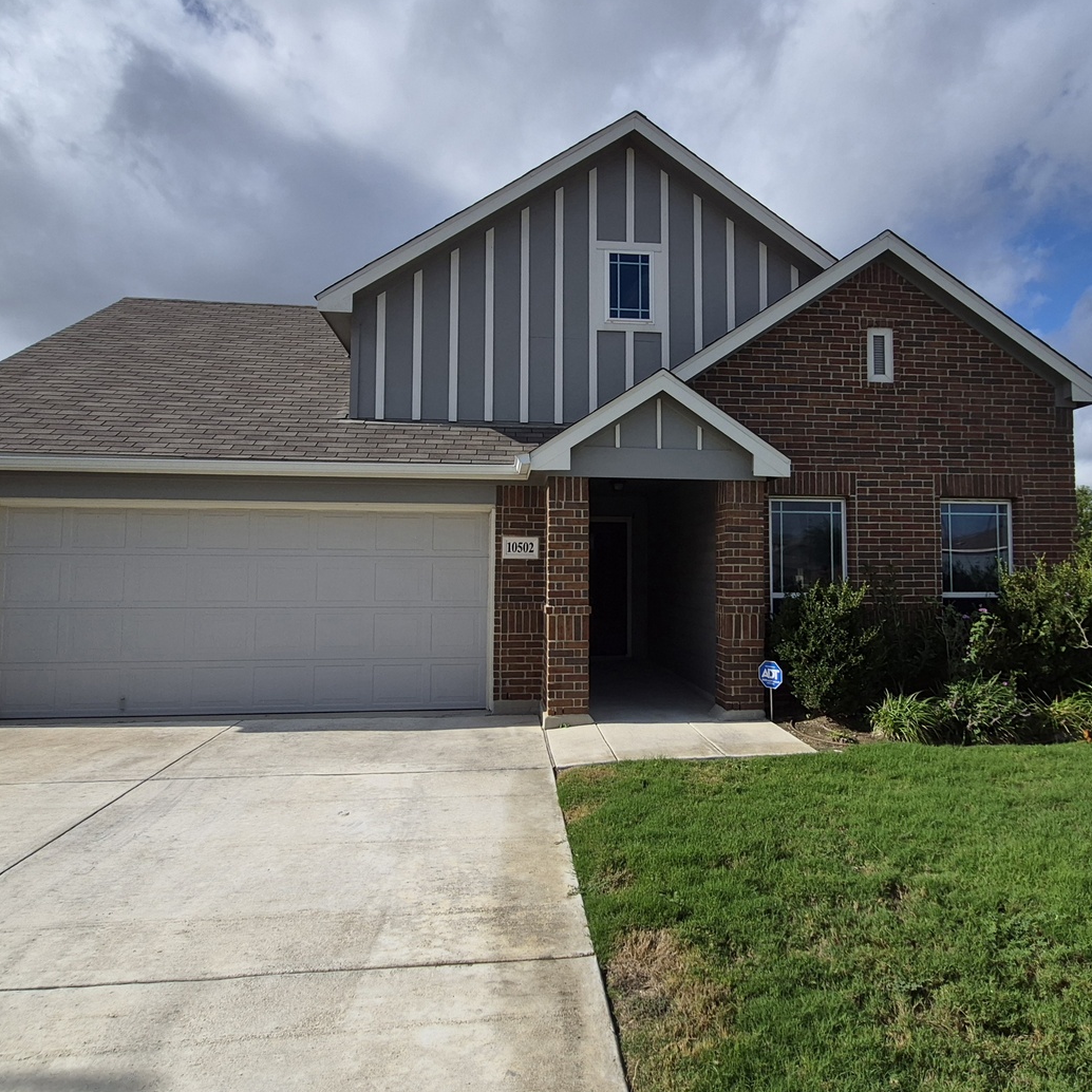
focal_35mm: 16
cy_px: 540
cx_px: 488
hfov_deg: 87.1
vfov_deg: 87.4
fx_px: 571
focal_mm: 1.74
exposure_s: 1/5000
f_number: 2.2
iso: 40
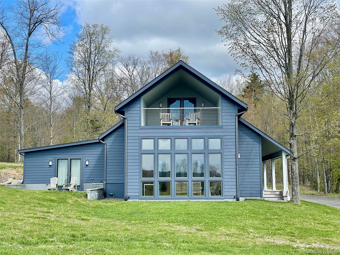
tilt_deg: +7.1
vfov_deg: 28.0
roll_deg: +0.7
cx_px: 170
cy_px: 128
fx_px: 511
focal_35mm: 52
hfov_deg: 36.8
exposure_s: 1/1089
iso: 25
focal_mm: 6
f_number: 2
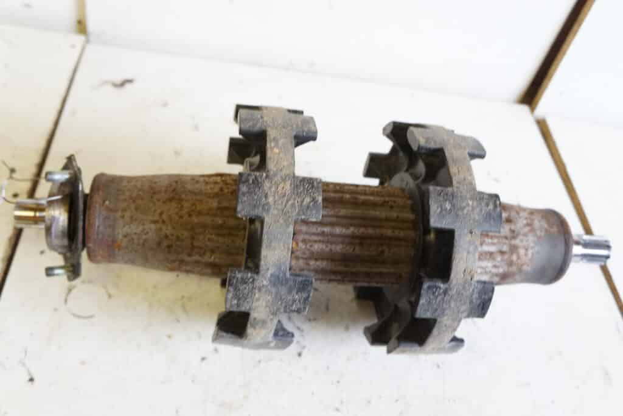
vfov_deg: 43.6
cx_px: 312
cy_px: 208
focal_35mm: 30
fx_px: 519
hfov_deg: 61.9
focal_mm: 20
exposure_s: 1/60
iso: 1600
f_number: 4
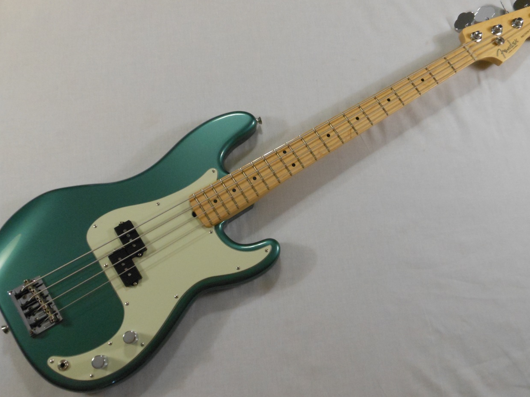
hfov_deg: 63.5
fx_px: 429
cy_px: 199
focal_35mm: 28
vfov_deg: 49.7
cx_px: 268
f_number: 3.2
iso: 320
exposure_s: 1/30
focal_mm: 4.5
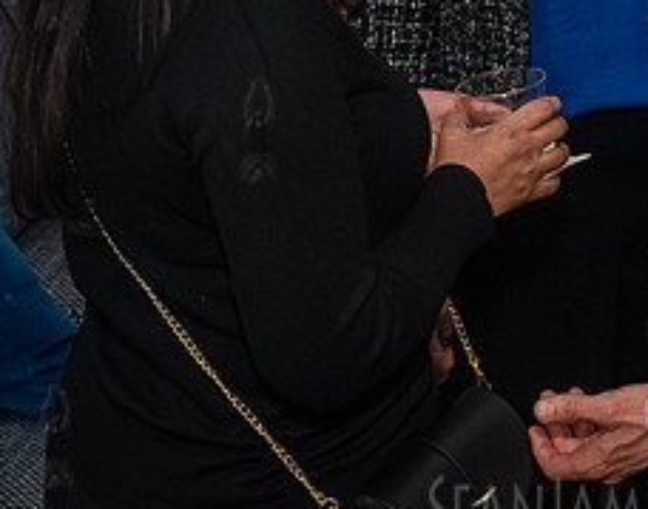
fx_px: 1923
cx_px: 587
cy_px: -4
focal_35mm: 101
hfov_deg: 18.8
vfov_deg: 14.8
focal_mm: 35
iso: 6400
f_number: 4.5
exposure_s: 1/320
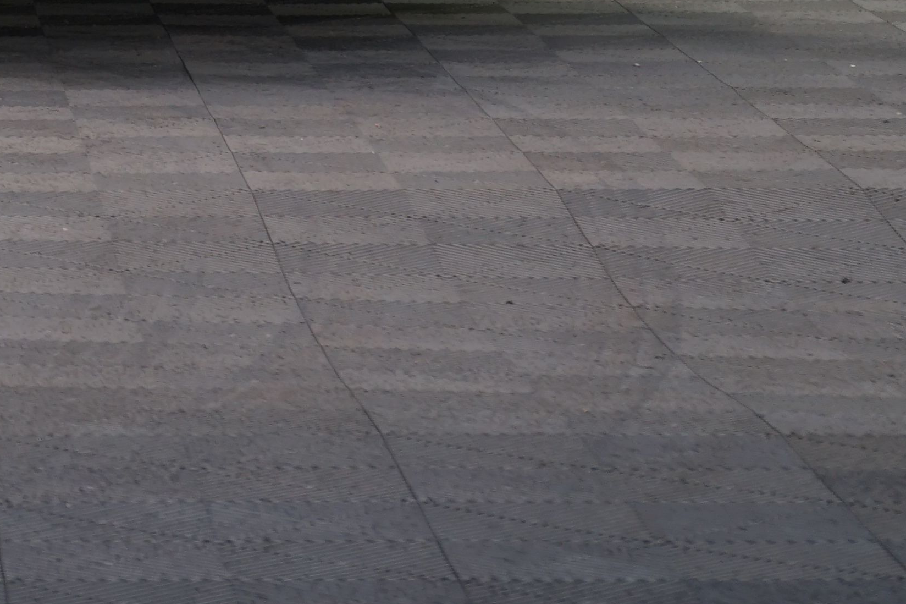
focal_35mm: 244
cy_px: -480
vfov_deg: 5.5
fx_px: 6139
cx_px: -476
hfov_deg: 8.3
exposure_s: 1/30
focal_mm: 67
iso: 400
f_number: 5.6
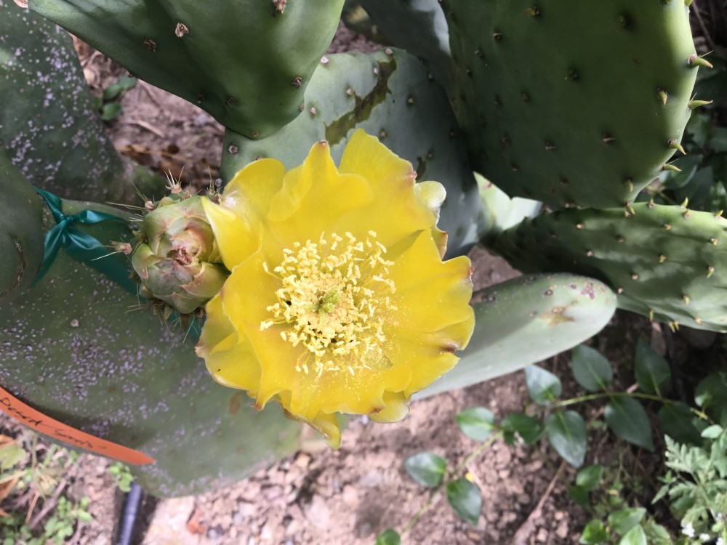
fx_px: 651
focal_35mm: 31
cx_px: 364
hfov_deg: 58.4
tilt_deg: -63.2
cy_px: 272
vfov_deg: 45.4
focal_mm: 3.3
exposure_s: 1/120
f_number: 2.4
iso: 25
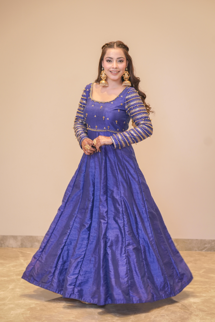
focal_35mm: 85
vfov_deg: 23.9
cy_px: 161
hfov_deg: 16.1
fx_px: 761
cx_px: 108
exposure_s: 1/160
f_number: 3.2
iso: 800
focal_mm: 85
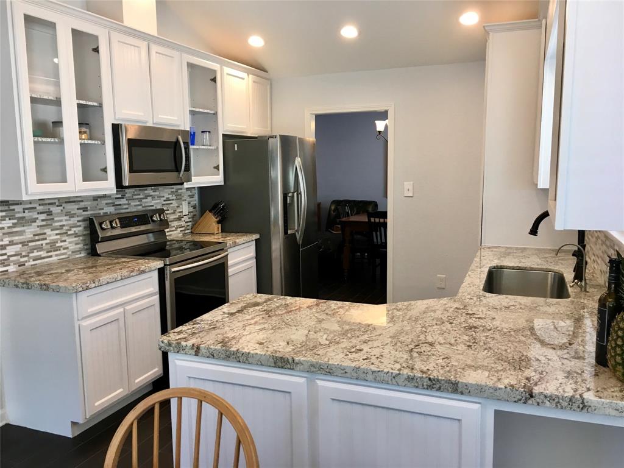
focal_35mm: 29
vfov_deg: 48.2
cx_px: 312
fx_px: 523
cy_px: 234
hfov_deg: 61.7
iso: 32
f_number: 2.2
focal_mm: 4.15
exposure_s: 1/30
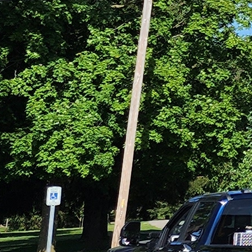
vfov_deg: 9.3
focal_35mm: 183
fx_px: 1507
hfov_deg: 7.8
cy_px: -138
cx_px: 848
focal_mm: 6.4
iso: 12
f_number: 1.8
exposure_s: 1/1148
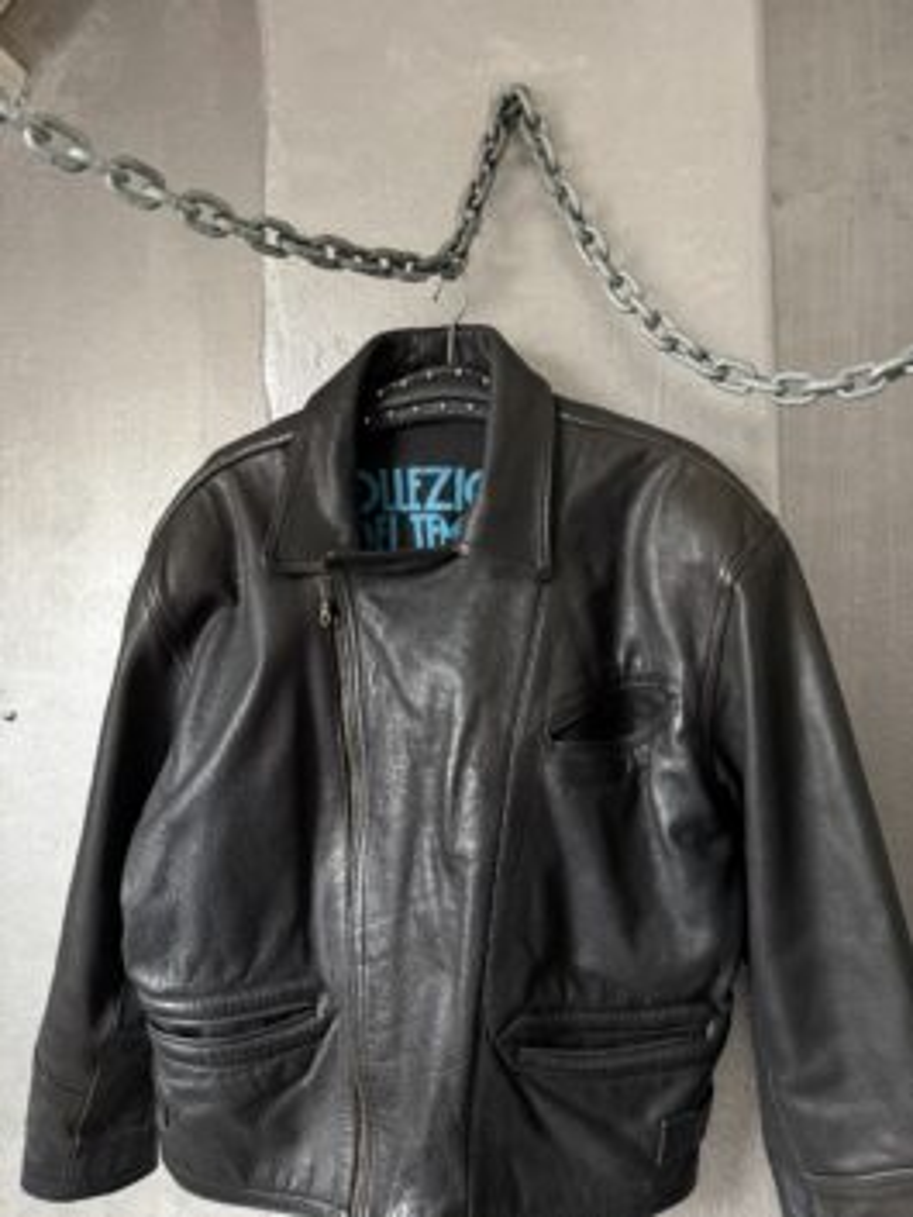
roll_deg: -2.0
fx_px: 843
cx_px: 456
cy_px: 608
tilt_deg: +2.3
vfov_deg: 71.6
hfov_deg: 56.8
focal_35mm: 24
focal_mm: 6.76
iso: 200
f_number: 1.78
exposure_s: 1/72
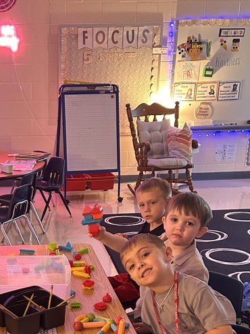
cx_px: 43
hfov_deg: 26.4
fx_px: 520
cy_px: 305
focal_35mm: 54
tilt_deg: -25.0
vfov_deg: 33.5
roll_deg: +1.5
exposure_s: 1/40
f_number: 1.5
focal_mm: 5.7
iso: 400
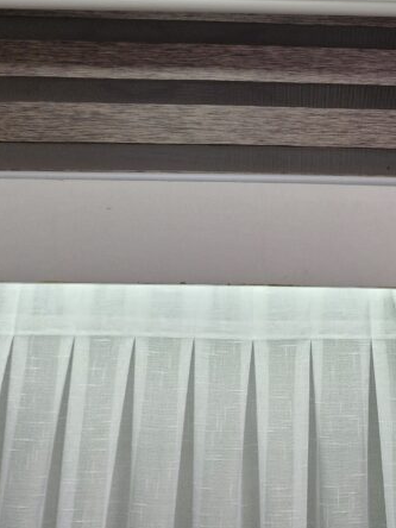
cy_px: -34
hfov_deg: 27.1
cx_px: 301
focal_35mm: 53
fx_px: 808
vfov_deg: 32.4
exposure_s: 1/180
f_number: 1.8
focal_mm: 5.54
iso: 80
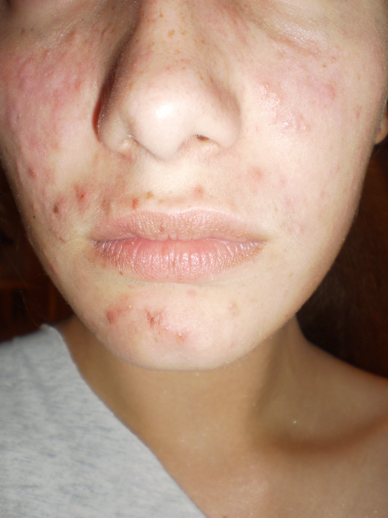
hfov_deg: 39.7
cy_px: 259
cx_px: 194
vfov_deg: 51.4
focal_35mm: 36
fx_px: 538
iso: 125
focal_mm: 6.3
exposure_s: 1/30
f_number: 3.1
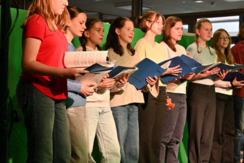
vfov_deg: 17.5
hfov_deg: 25.4
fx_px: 528
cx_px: 209
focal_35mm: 78
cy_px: 88
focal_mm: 40
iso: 900
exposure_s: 1/125
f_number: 4
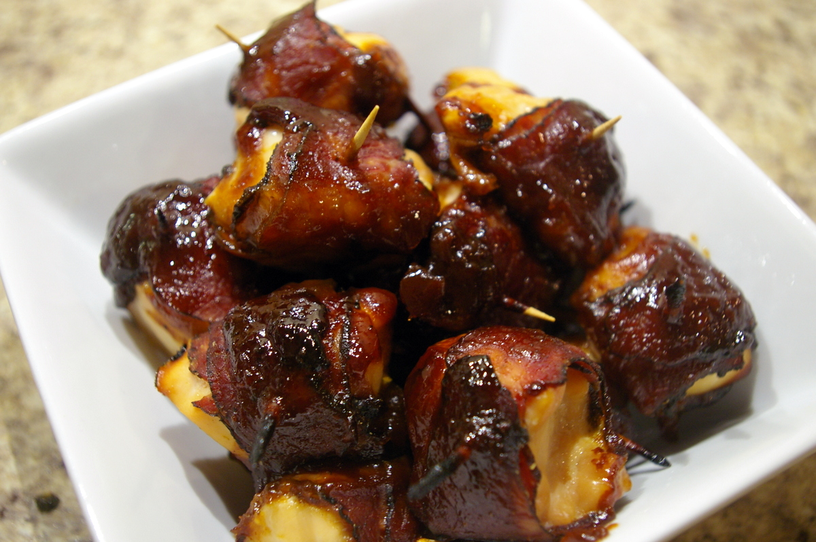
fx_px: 951
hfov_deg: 46.4
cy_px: 271
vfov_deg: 31.8
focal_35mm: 42
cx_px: 408
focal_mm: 28
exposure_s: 1/15
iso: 800
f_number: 4
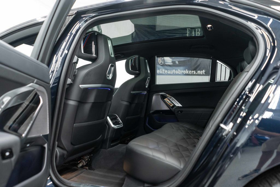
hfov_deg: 65.5
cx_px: 140
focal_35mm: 28
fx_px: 218
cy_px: 94
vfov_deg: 46.4
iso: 1250
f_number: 3.2
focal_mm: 28
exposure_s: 1/50
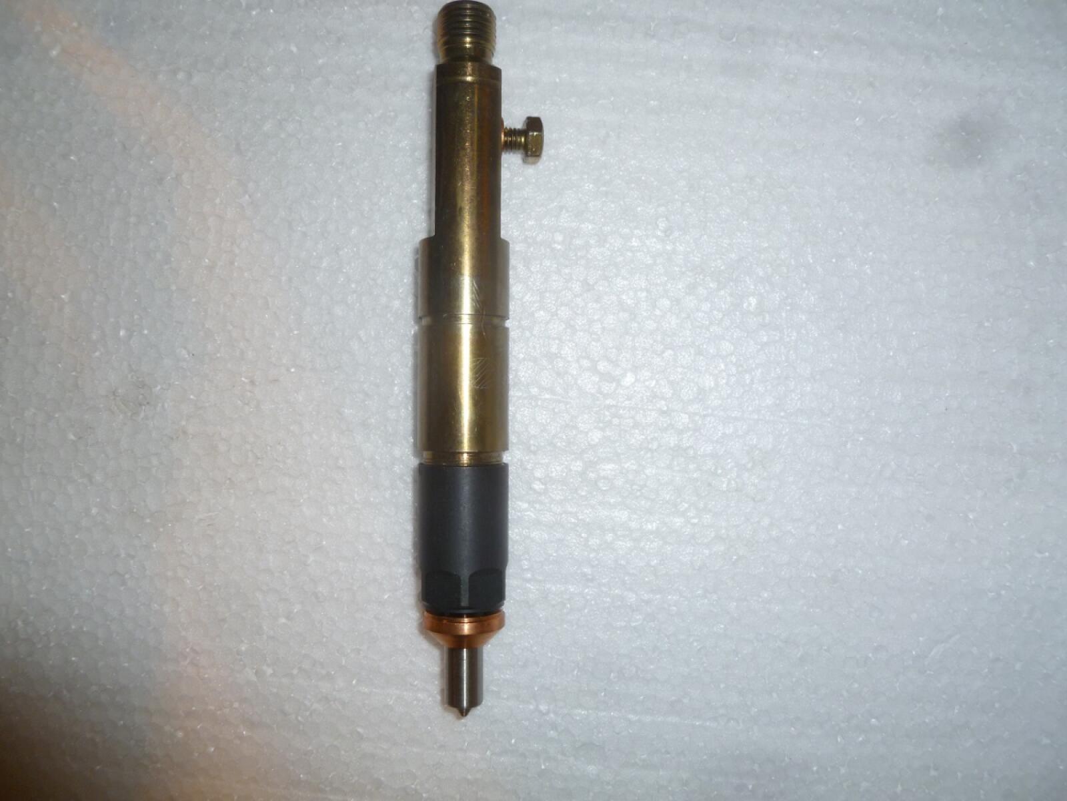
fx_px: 863
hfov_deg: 63.4
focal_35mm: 28
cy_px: 400
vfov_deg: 49.7
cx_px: 534
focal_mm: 5
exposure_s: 1/30
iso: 100
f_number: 3.3
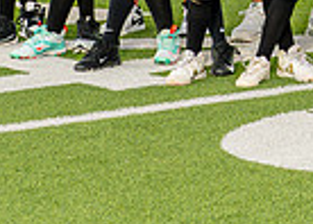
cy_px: -159
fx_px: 2421
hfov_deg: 7.3
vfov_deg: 5.2
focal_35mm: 272
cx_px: 394
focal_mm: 50
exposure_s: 1/400
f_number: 4
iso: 800
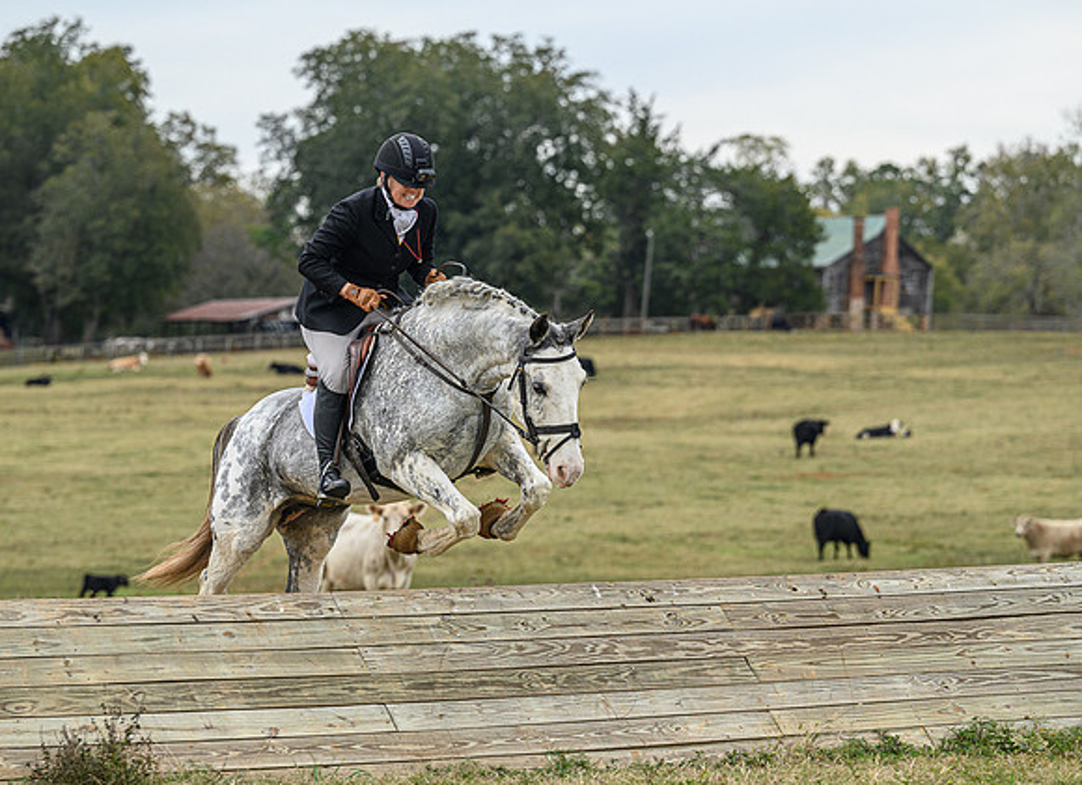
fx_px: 5181
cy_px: 436
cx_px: 536
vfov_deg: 8.7
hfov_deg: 11.9
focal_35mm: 168
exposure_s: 1/800
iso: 500
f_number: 3.5
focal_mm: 120
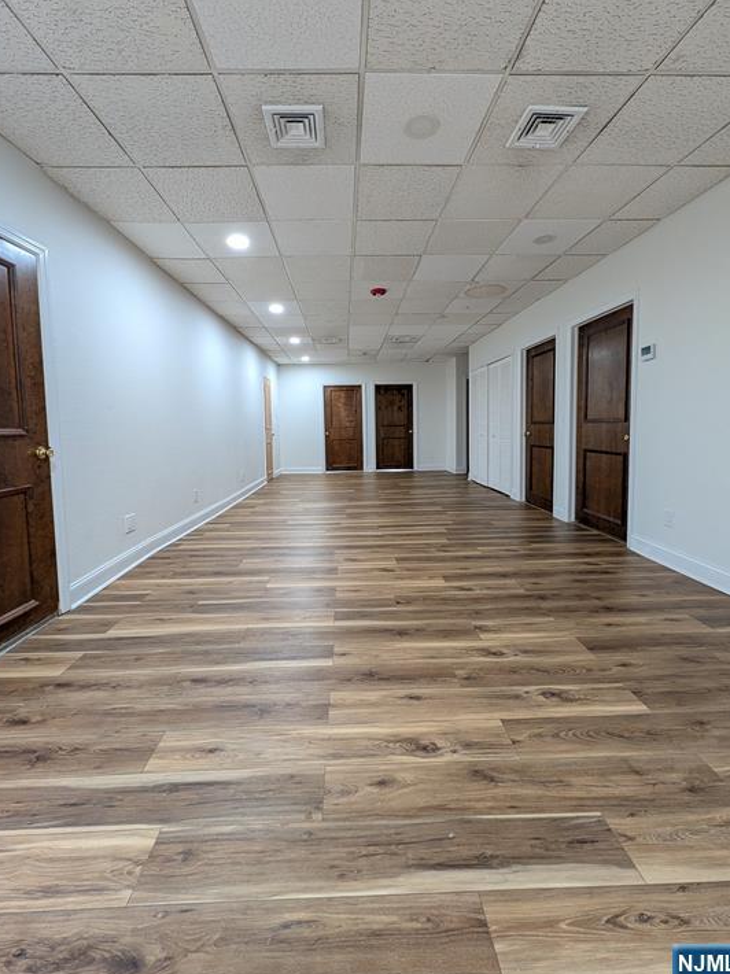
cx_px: 358
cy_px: 455
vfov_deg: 106.1
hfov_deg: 89.9
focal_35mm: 13
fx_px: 366
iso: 137
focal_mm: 2.02
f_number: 1.7
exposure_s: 1/40
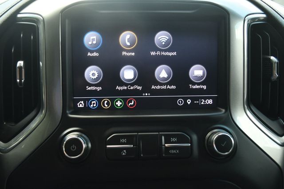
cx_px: 142
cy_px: 94
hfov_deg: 57.2
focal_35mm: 33
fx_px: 260
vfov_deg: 39.9
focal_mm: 22
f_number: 3.8
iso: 800
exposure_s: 1/125
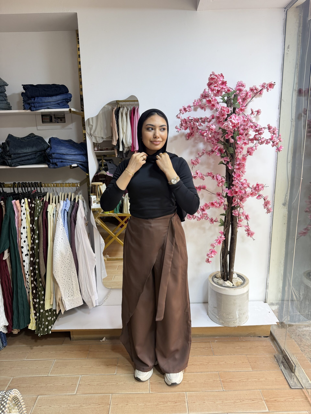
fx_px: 287
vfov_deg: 71.6
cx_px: 156
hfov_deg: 56.8
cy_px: 207
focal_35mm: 24
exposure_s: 1/50
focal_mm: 6.76
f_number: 1.78
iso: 160
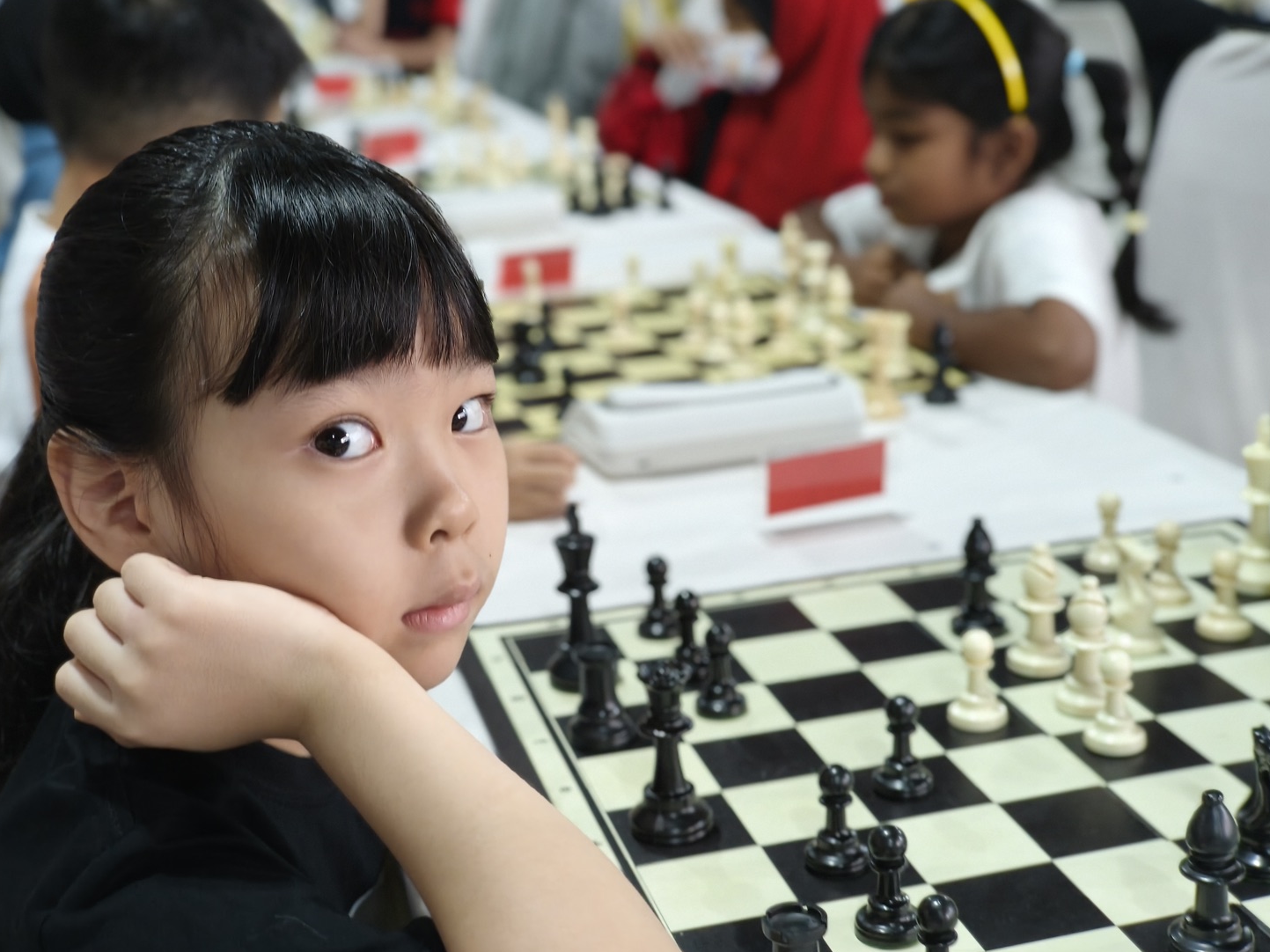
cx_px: 642
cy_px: 470
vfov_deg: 28.6
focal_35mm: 51
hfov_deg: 37.5
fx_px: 1871
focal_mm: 7.1
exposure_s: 1/50
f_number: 1.9
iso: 1000
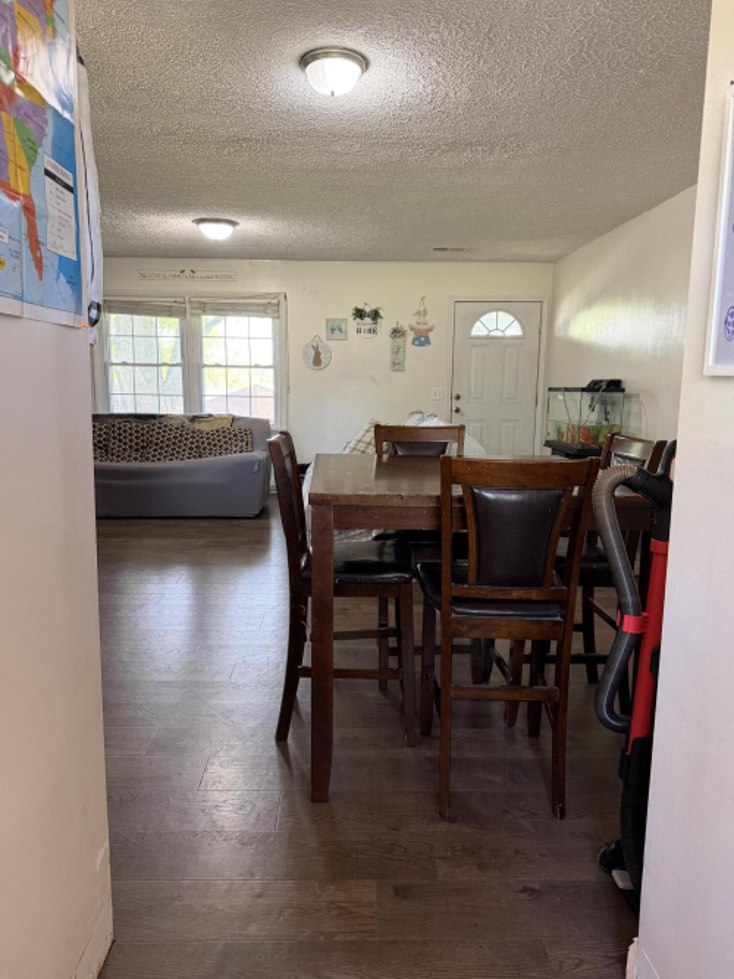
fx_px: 679
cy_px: 490
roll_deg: -0.4
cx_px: 367
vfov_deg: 71.6
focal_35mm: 24
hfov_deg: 56.8
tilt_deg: -9.3
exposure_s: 1/60
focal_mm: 6.76
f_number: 1.78
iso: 320
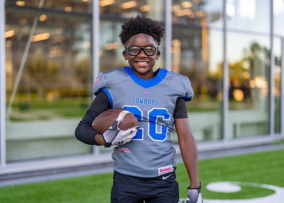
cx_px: 146
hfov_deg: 34.6
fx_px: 456
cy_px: 102
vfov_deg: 25.1
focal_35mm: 56
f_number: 1.2
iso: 100
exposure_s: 1/500
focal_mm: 50
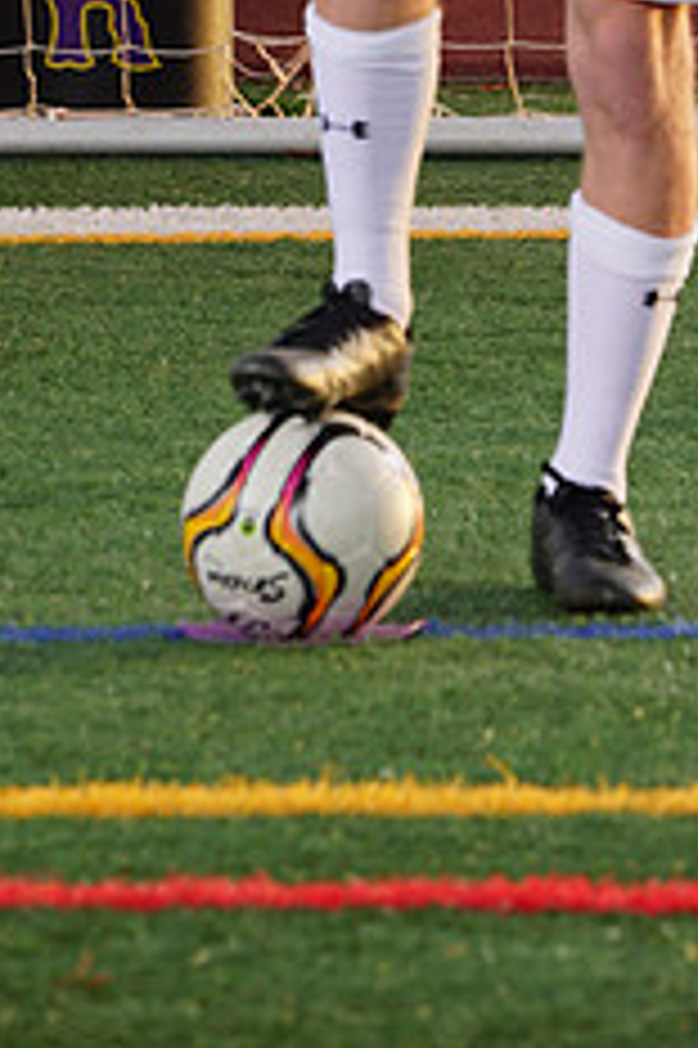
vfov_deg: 3.2
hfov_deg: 2.2
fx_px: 18581
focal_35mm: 638
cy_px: -252
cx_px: 561
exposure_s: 1/200
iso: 100
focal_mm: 256
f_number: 8
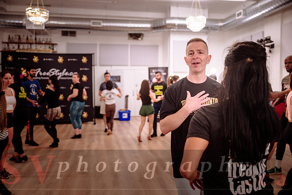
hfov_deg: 55.8
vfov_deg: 38.9
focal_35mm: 34
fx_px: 276
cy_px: 98
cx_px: 146
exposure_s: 1/100
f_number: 2.8
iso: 800
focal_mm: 34
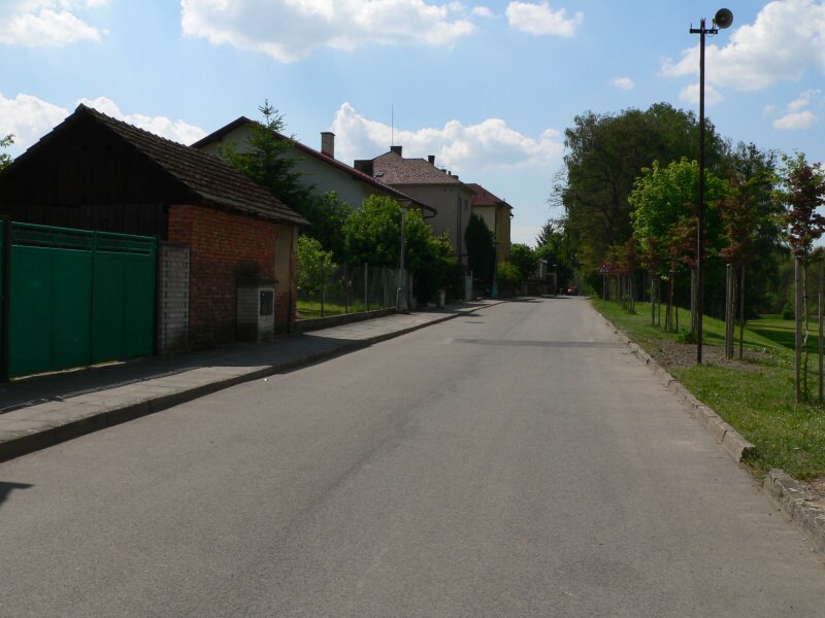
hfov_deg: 47.9
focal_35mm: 39
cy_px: 309
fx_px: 929
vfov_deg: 36.8
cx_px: 412
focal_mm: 6.5
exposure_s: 1/500
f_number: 5.6
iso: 80
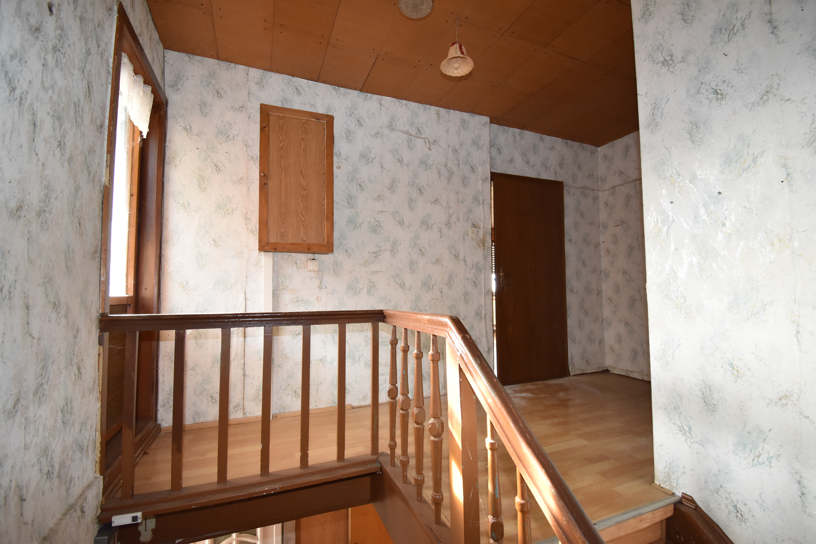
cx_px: 408
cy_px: 272
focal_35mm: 15
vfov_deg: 77.4
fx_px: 340
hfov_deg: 100.4
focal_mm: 10
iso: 1250
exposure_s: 1/60
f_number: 4.5
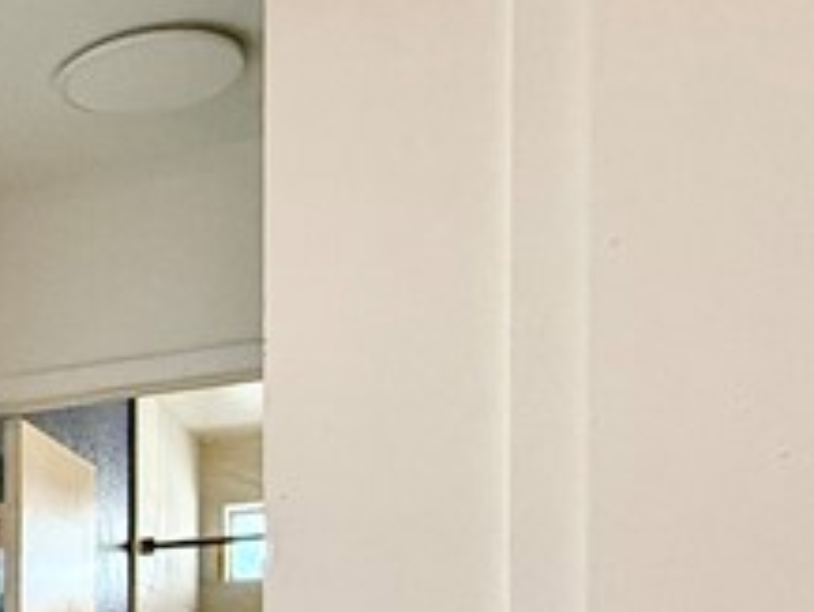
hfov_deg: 23.0
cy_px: 803
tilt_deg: +0.0
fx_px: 1553
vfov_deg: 20.3
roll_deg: +0.5
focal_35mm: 66
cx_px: -446
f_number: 2.2
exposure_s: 1/120
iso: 200
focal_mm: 2.22
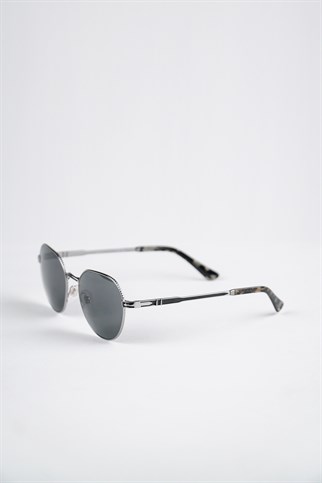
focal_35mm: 110
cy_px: 242
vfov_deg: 18.7
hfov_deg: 12.5
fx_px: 1469
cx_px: 161
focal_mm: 73
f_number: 4.5
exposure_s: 1/125
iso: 100
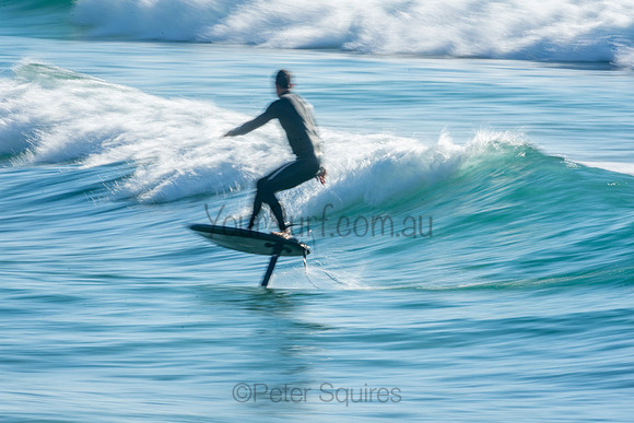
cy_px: 212
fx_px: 10569
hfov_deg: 3.4
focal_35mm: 600
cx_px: 317
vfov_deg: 2.3
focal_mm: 400
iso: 100
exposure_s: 1/20
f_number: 29
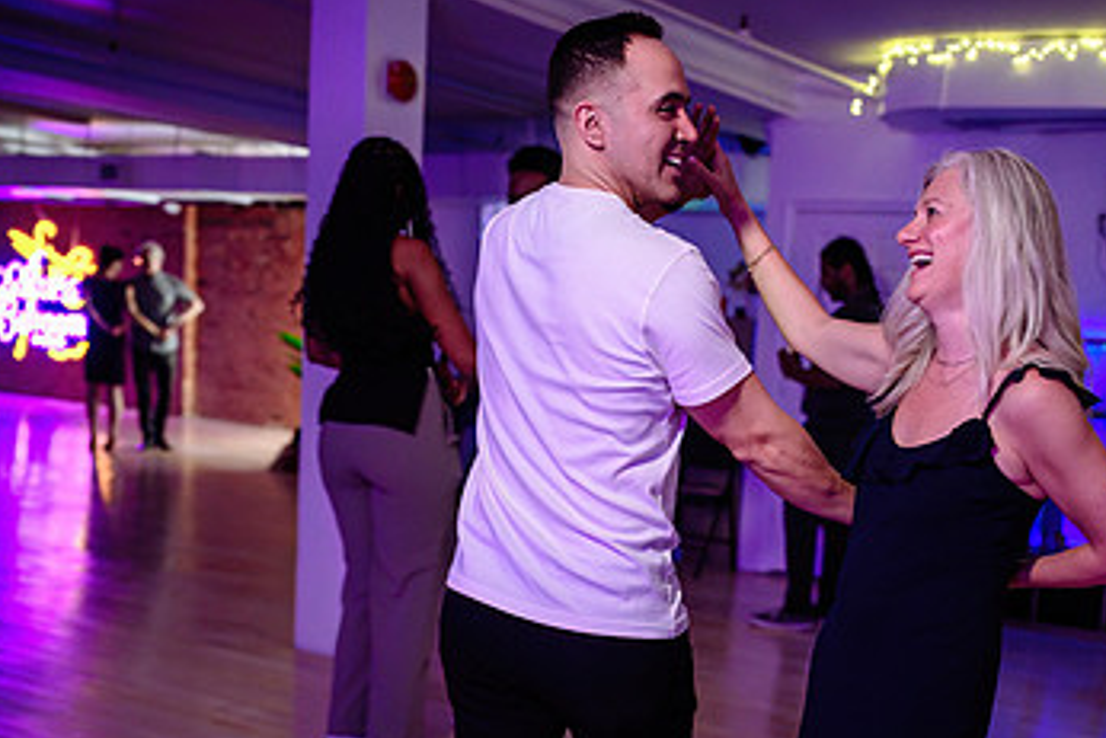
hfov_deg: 41.7
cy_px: 602
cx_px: 674
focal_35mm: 47
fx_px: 1444
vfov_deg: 28.0
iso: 2000
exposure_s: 1/200
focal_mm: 28
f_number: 2
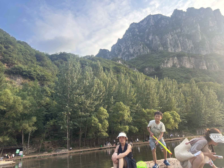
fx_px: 168
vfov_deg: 53.1
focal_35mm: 26
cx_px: 112
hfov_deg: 67.3
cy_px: 84
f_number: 1.5
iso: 50
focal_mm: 5.7
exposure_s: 1/753
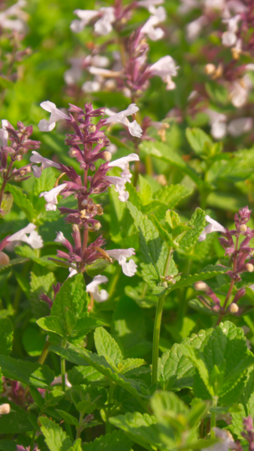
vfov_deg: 16.4
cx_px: 178
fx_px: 1566
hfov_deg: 9.3
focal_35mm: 131
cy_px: 225
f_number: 6.3
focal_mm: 55
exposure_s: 1/320
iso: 100
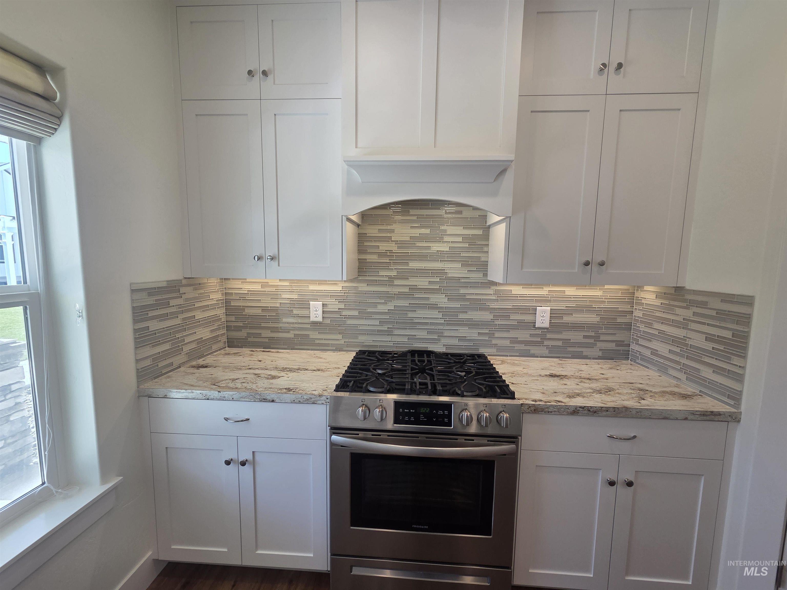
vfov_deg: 89.9
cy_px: 295
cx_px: 394
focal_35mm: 13
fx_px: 296
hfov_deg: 106.2
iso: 80
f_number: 2.2
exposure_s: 1/120
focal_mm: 2.2
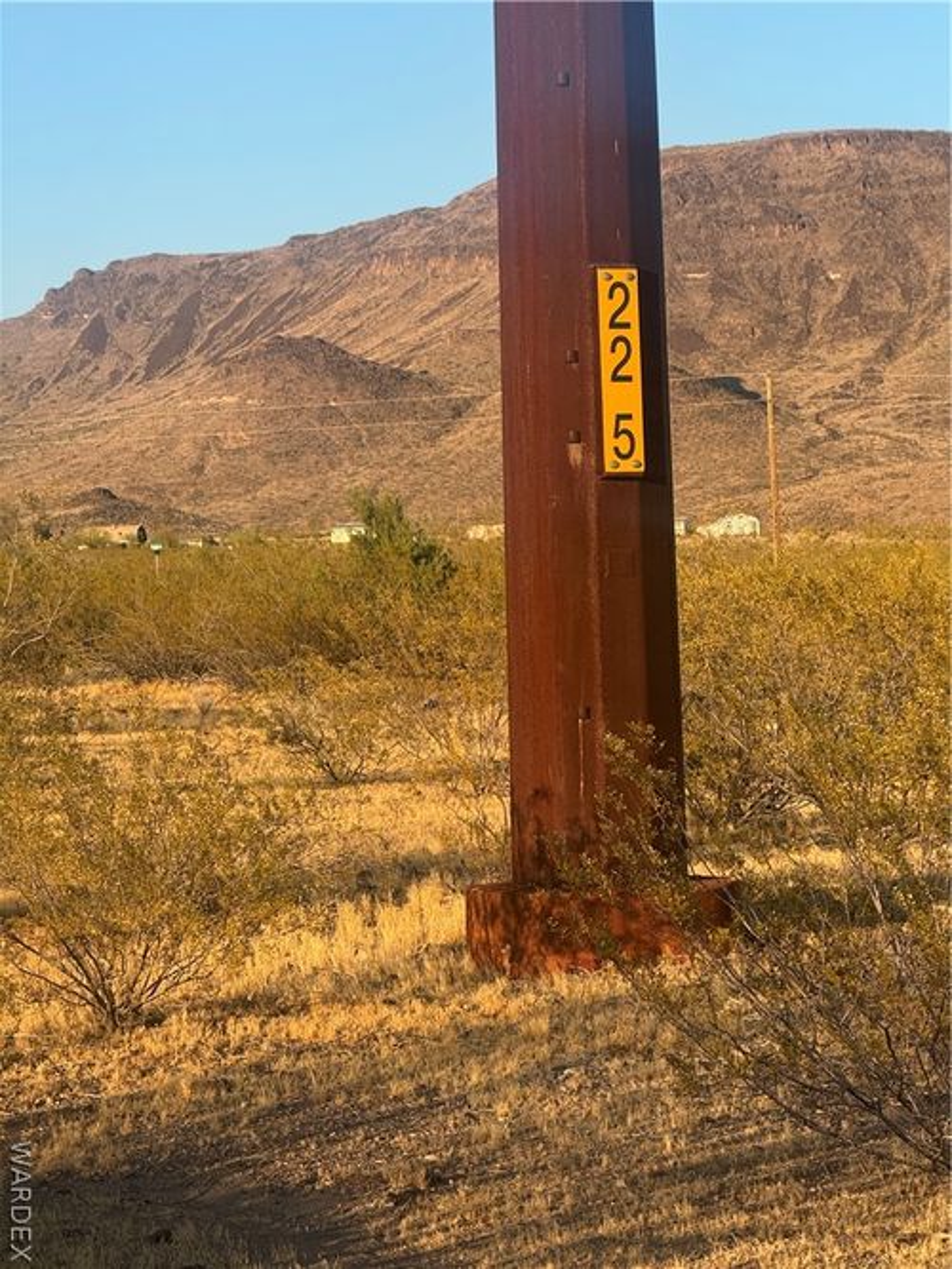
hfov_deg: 12.3
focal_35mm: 120
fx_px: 4402
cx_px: 476
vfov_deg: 16.4
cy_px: 634
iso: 50
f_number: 2.8
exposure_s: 1/591
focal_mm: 15.66
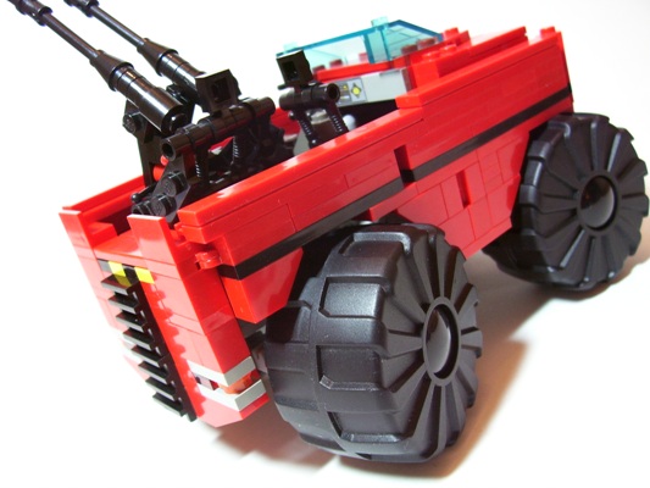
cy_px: 244
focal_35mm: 34
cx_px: 325
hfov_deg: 53.9
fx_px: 639
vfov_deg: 41.8
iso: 160
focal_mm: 5.6
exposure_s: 1/8
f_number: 2.7
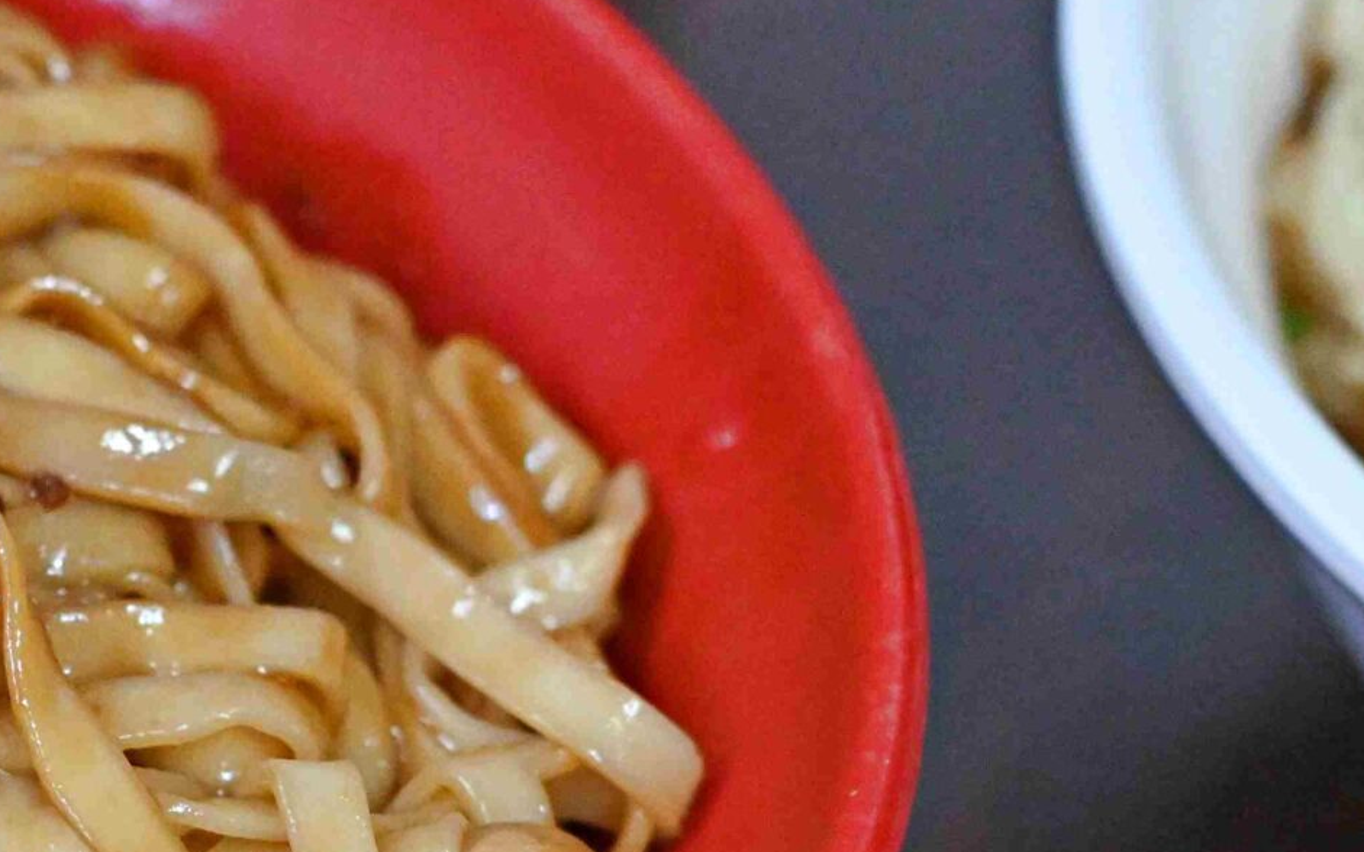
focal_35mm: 208
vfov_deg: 6.3
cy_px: 685
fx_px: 7732
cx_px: -271
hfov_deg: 9.9
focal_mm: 50
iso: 5000
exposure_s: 1/200
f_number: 3.2
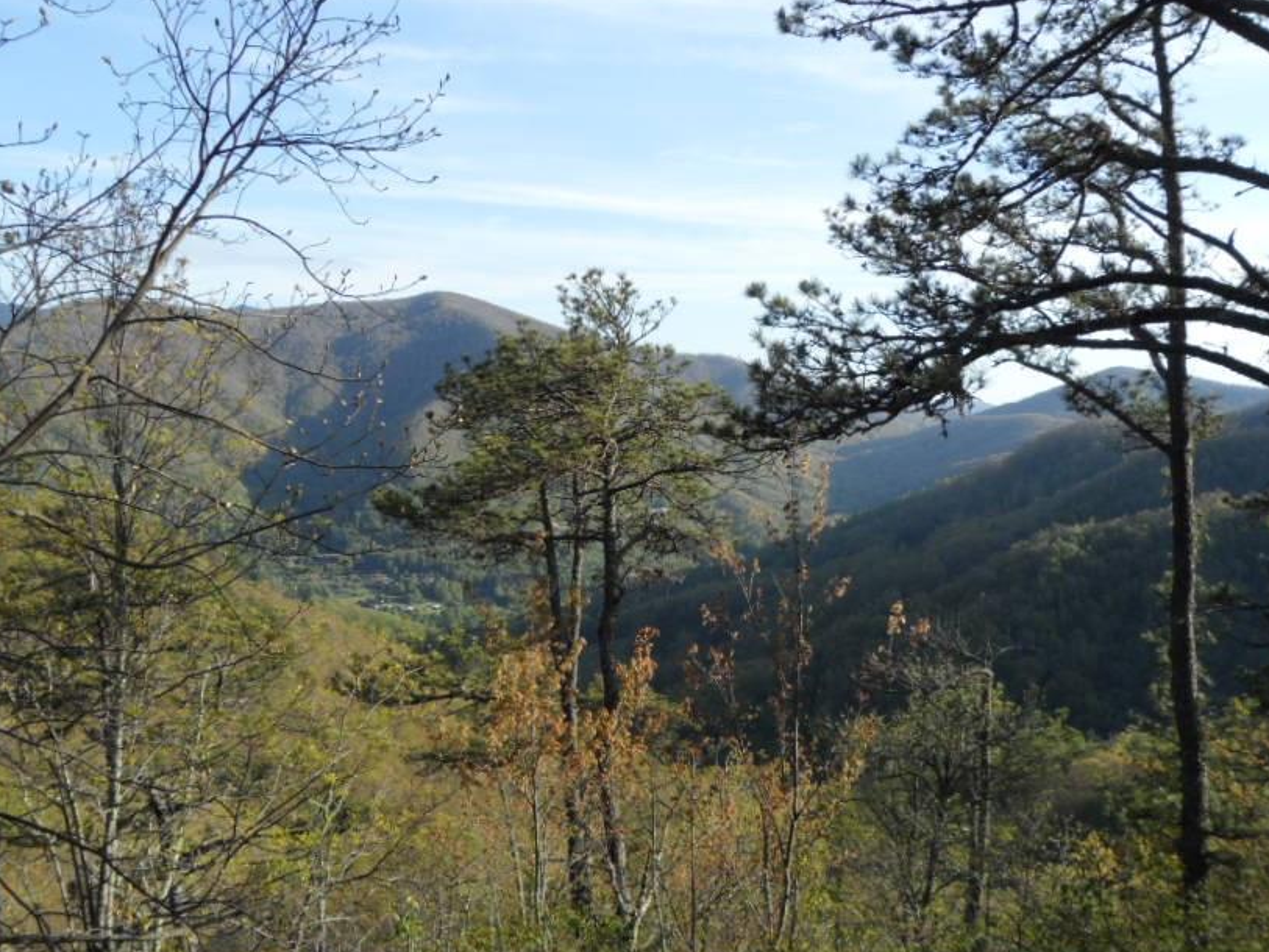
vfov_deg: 41.8
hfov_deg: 53.9
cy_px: 465
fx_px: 1247
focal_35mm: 34
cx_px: 585
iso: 80
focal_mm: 4.9
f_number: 3.5
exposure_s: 1/500
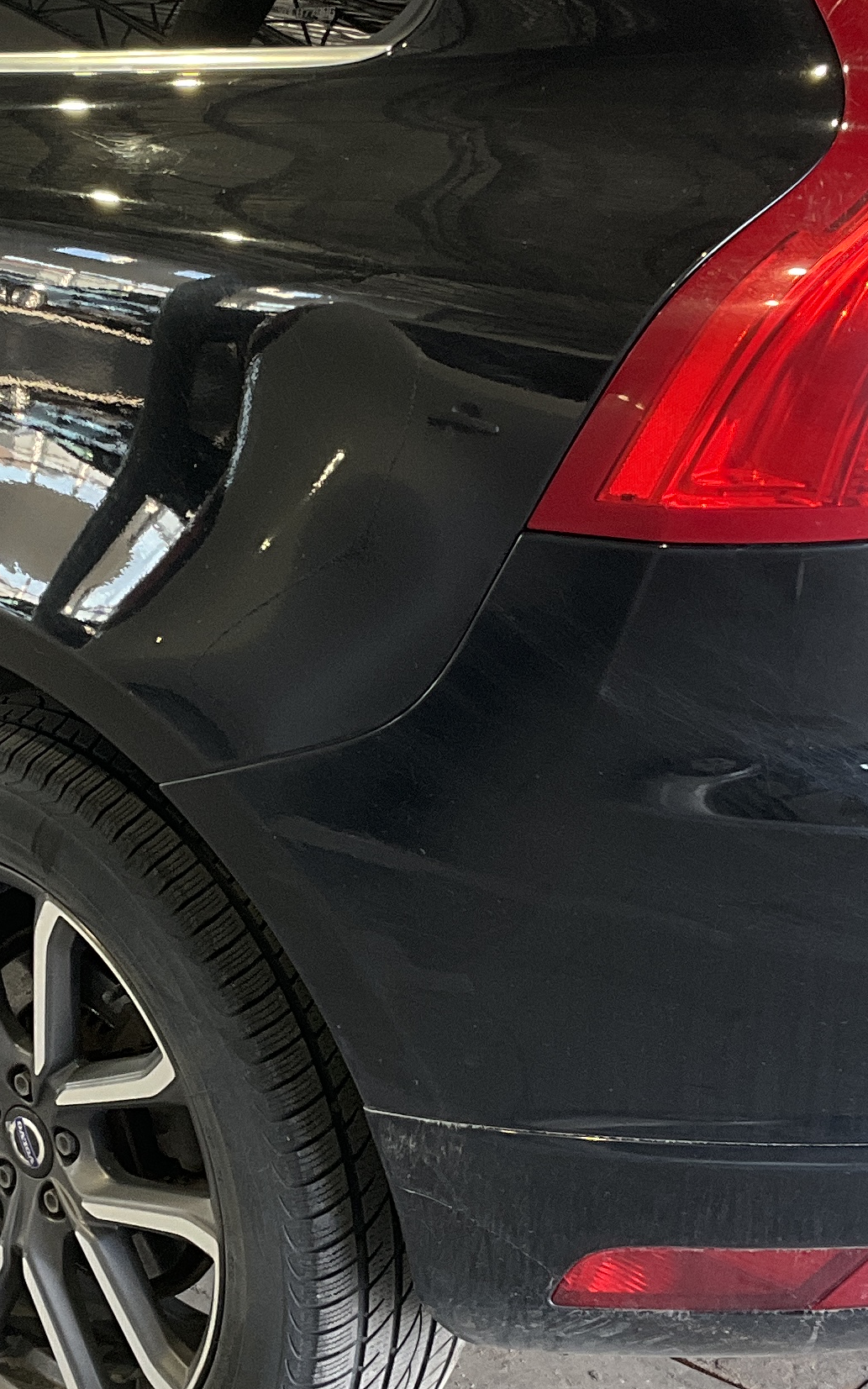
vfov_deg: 27.5
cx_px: 250
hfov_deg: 17.3
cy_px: 608
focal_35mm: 75
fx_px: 2839
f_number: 1.8
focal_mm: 3
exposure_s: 1/60
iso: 50
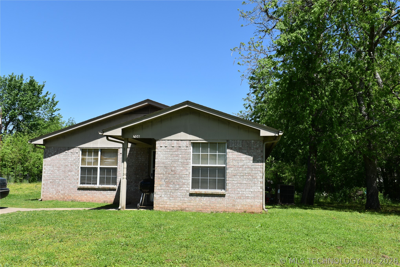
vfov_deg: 38.4
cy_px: 134
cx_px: 200
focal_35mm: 34
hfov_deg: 55.1
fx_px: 383
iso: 100
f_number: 10
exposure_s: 1/200
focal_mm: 23
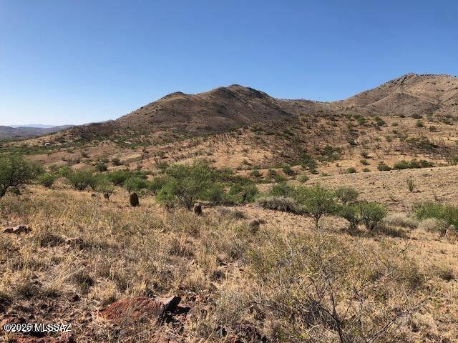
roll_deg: -3.1
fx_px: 370
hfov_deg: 63.4
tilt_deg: -7.0
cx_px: 229
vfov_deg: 49.7
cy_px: 172
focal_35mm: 28
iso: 20
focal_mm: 3.99
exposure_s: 1/1779
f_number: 1.8
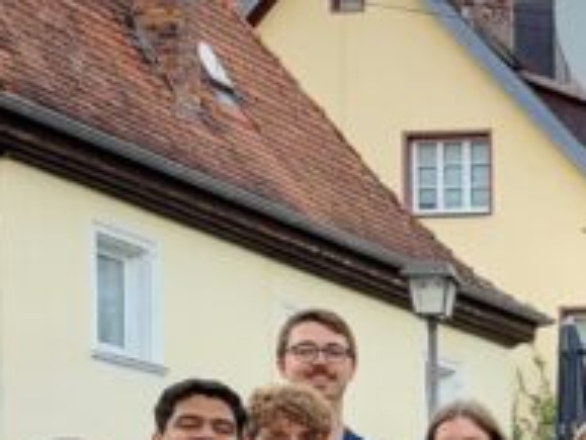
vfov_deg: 10.4
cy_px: 677
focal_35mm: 138
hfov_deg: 12.2
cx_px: 1281
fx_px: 2338
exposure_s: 1/222
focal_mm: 5.4
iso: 40
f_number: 1.8
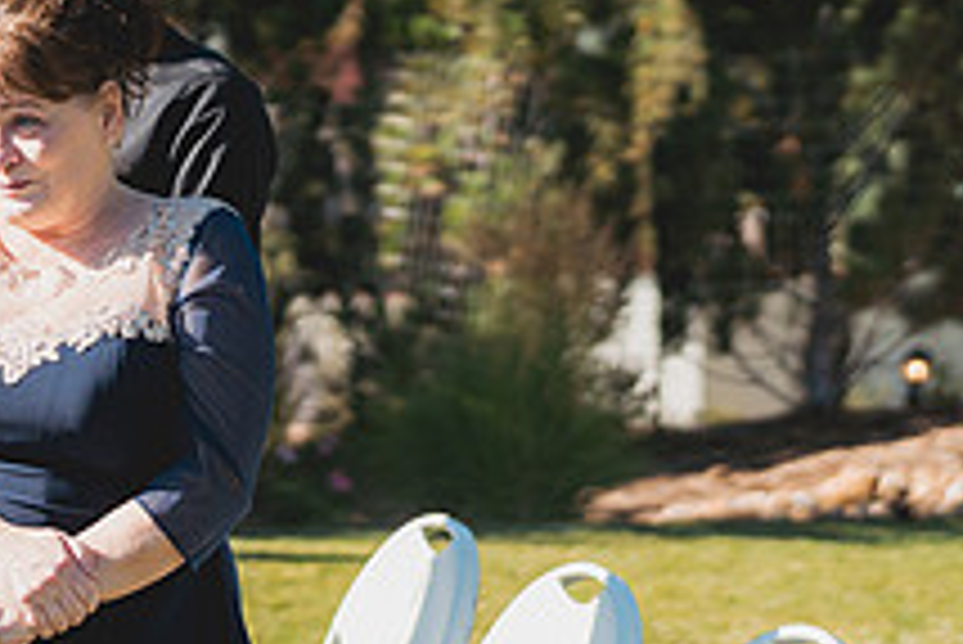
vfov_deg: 10.0
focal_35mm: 137
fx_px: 3667
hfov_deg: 14.8
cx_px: 126
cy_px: 304
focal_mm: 50
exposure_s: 1/6400
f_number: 1.8
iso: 200
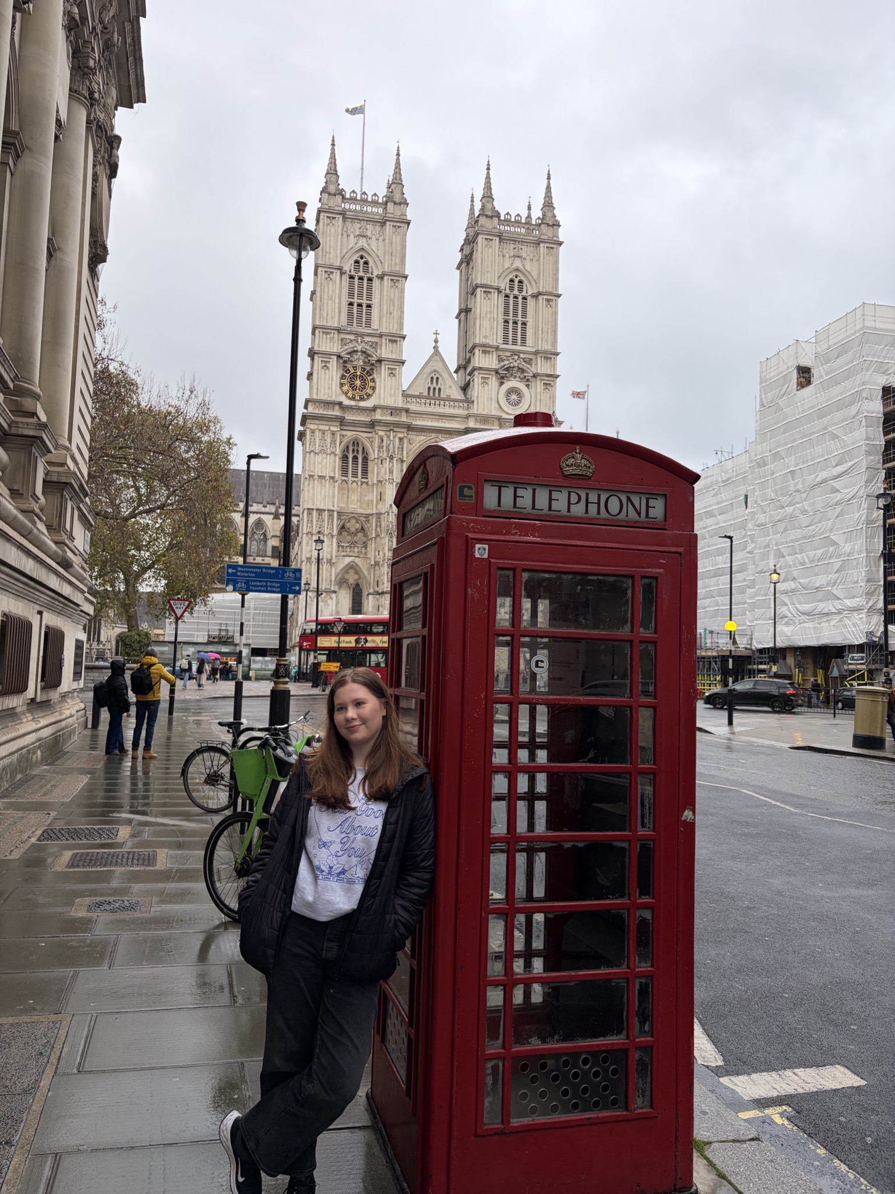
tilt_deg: +5.0
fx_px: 896
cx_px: 448
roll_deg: -1.3
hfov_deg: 53.1
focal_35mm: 26
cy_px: 597
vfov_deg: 67.3
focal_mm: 5.96
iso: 40
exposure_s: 1/175
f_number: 1.6
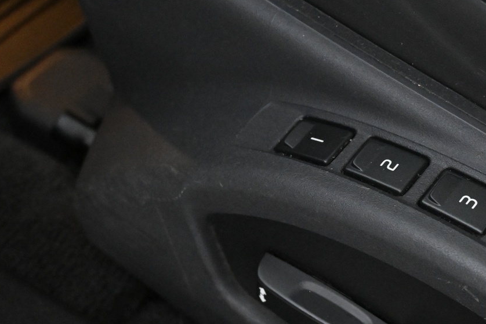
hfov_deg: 22.9
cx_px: 425
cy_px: 268
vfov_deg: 15.6
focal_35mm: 87
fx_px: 1175
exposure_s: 1/50
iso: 6400
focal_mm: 30
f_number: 4.8
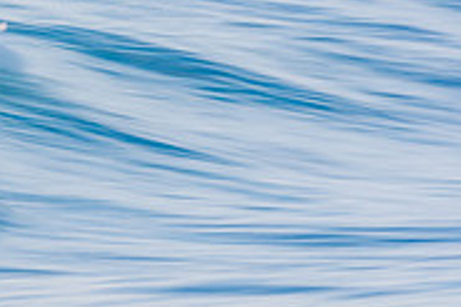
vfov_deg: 0.7
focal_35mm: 1948
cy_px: -64
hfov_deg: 1.1
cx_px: -105
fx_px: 24923
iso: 100
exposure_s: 1/25
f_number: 22
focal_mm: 400
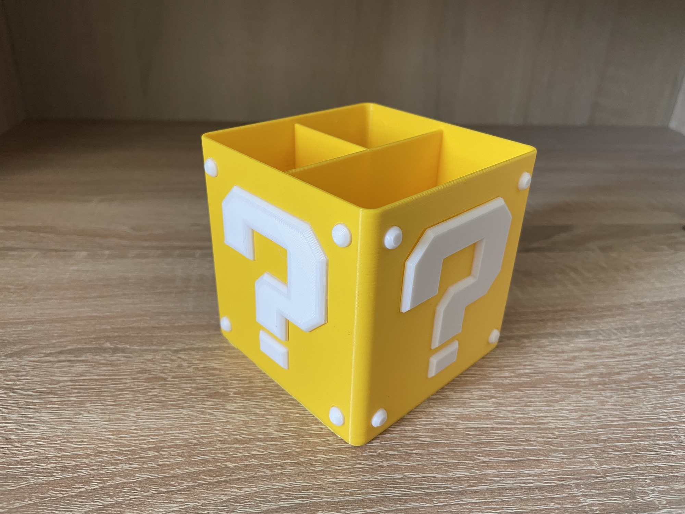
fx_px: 515
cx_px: 342
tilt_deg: -28.5
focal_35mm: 26
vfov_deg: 53.1
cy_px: 257
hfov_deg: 67.3
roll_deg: -2.4
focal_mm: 4.2
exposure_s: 1/91
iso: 125
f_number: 1.6
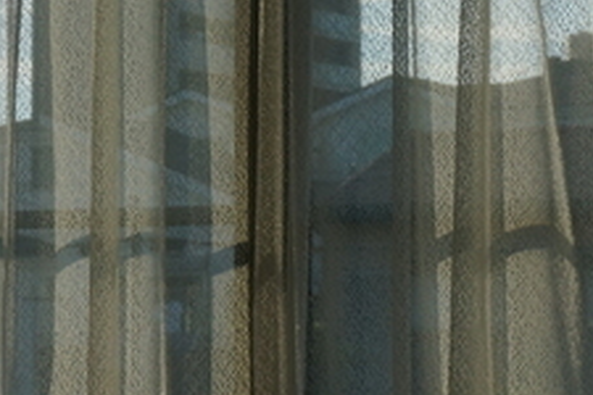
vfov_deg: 8.5
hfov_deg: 12.8
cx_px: 282
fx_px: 2635
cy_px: 12
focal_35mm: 160
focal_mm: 40
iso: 400
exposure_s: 1/400
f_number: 9
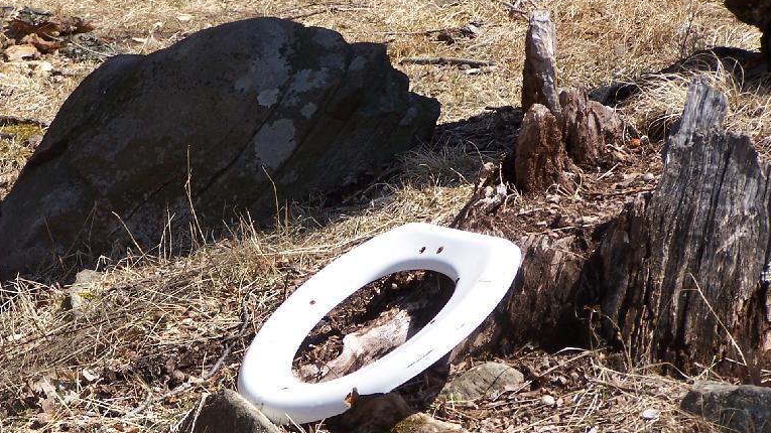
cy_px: 280
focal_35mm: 232
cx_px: 390
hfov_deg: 9.3
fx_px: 4742
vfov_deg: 5.2
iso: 80
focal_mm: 26.4
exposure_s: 1/640
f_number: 3.2
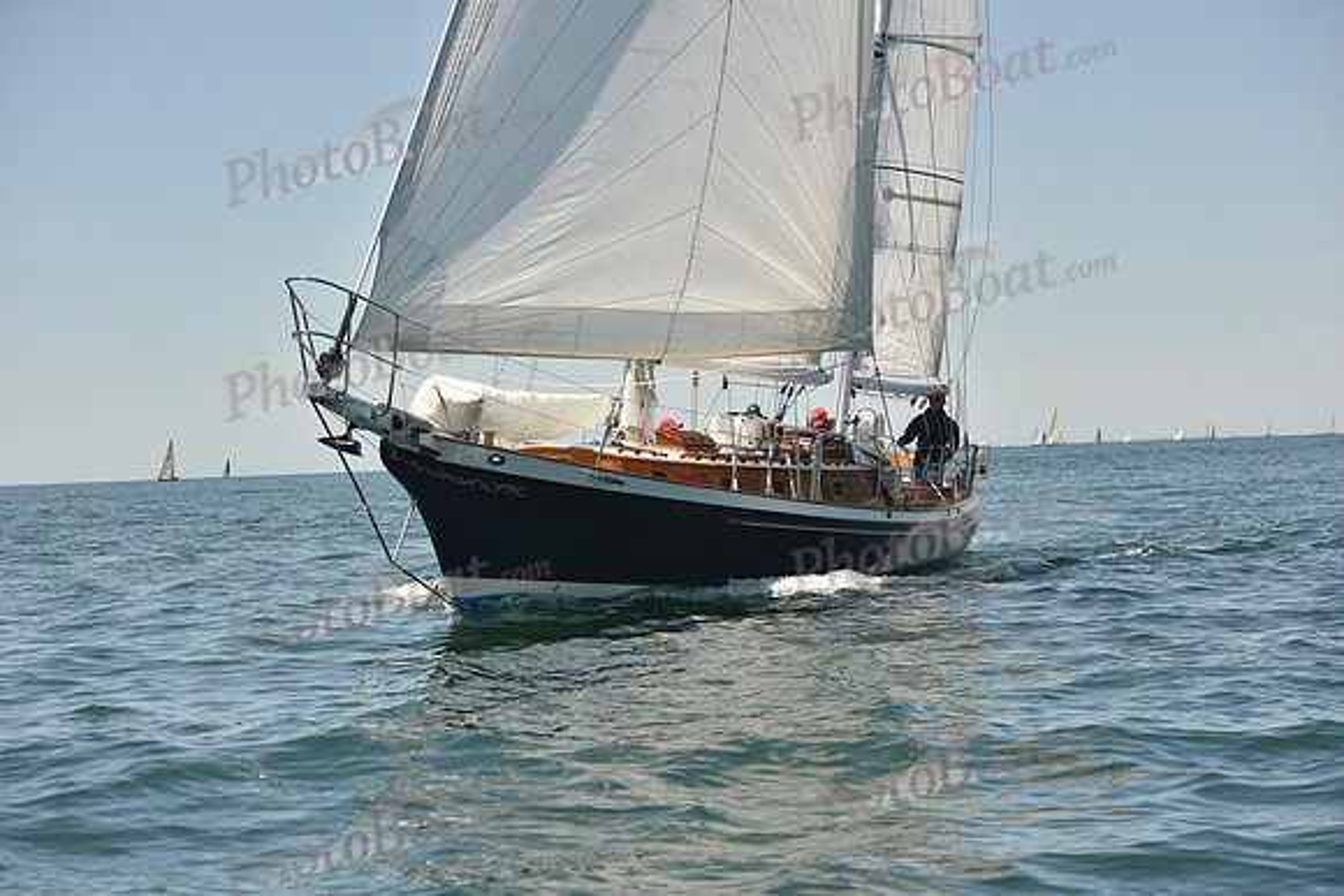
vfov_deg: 15.9
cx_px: 672
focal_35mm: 86
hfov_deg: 23.6
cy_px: 448
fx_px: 3211
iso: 250
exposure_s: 1/800
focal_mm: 86
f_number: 5.6
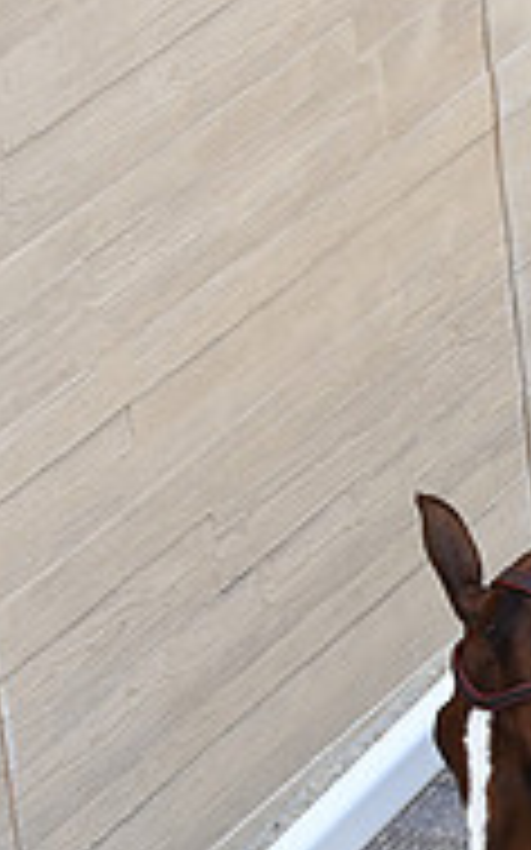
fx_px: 7253
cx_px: 1188
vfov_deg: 6.7
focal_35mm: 313
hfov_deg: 4.1
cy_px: 715
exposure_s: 1/1000
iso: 800
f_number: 5
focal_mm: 100
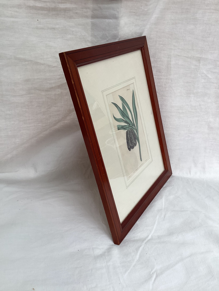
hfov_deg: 45.4
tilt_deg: -29.6
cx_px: 110
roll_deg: -3.8
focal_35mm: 31
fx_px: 261
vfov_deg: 58.4
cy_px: 146
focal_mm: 3.3
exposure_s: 1/120
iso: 40
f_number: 2.4
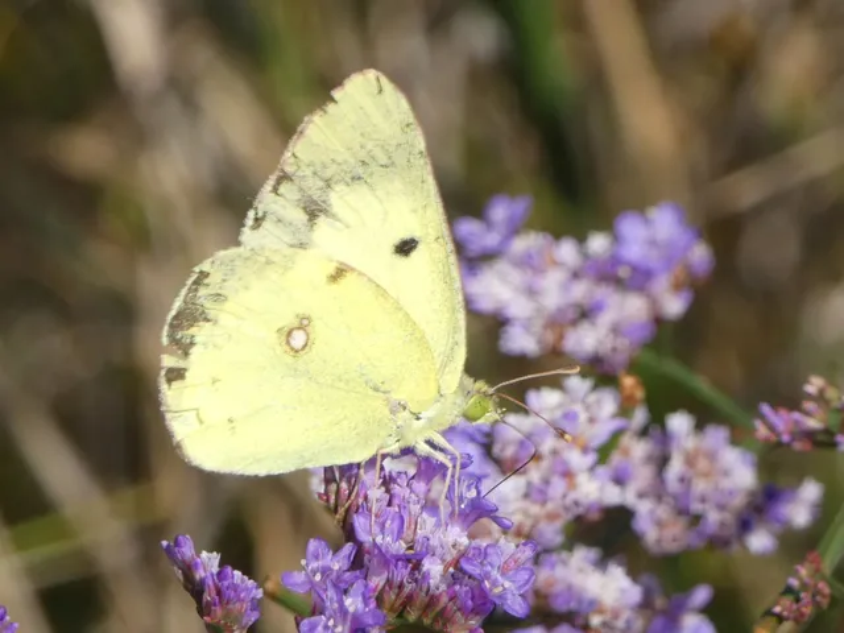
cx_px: 422
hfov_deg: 4.2
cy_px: 316
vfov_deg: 3.2
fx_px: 11435
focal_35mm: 469
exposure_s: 1/160
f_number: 5.6
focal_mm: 84
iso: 80
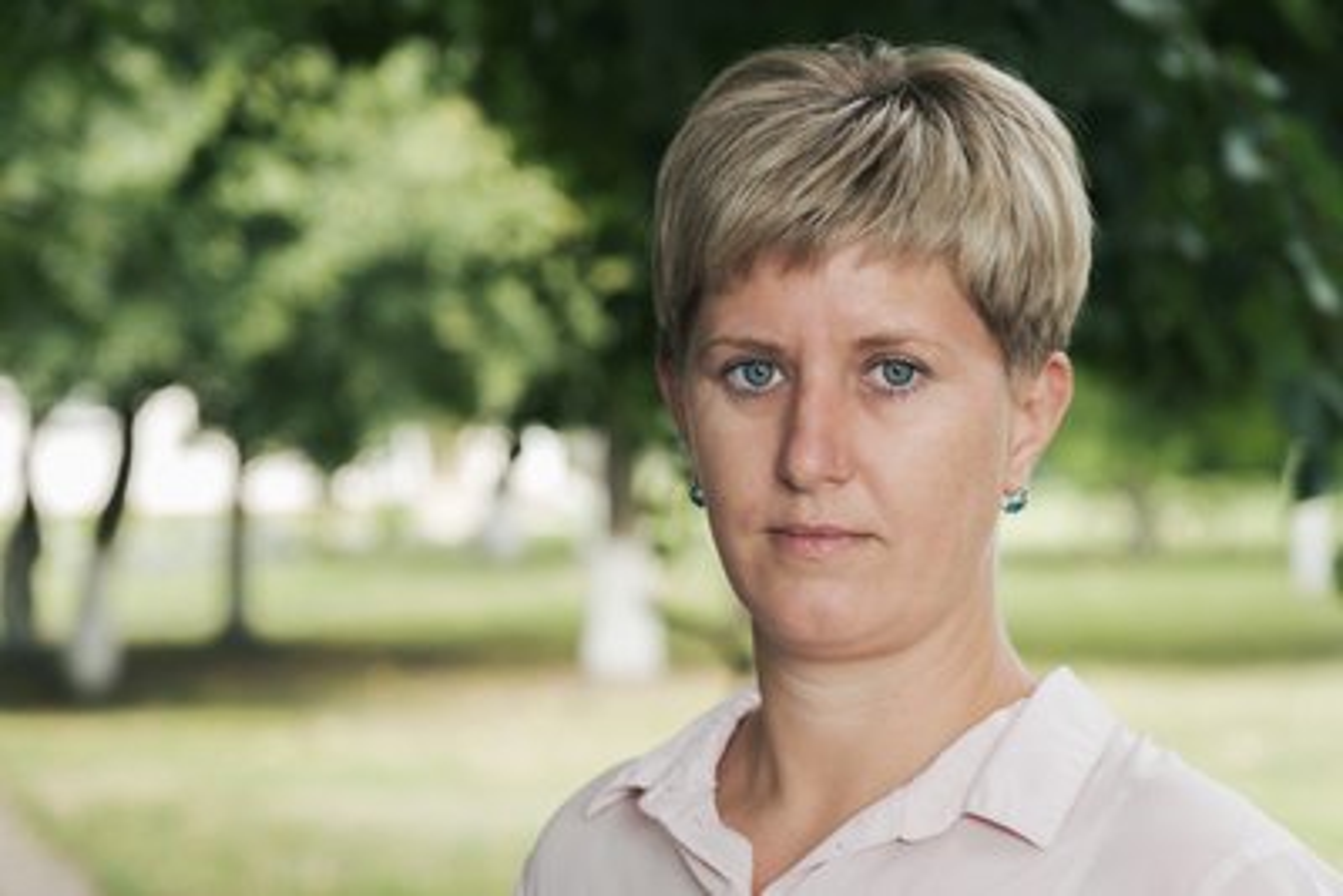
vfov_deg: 13.1
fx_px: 3918
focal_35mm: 105
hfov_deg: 19.4
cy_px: 448
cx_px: 672
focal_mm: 70
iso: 160
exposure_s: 1/60
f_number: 4
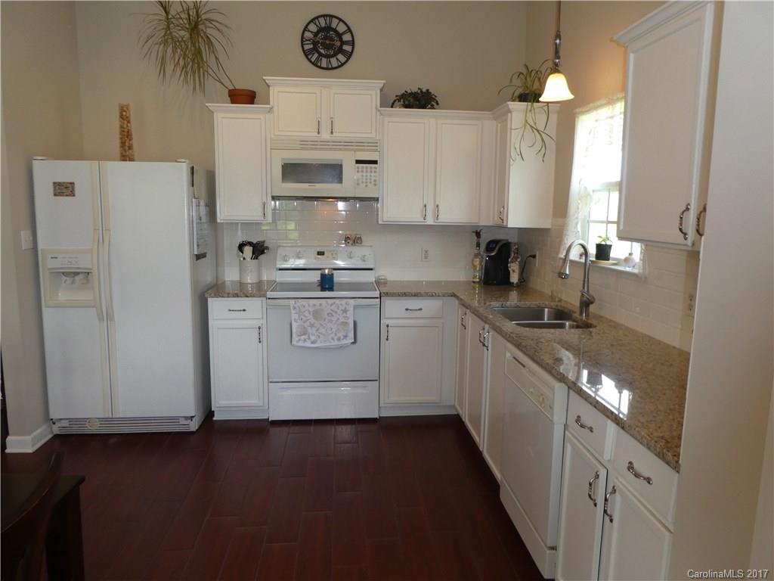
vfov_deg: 56.8
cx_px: 387
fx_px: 537
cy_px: 290
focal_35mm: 24
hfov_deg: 71.6
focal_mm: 4.3
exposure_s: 1/60
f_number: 3.3
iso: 200
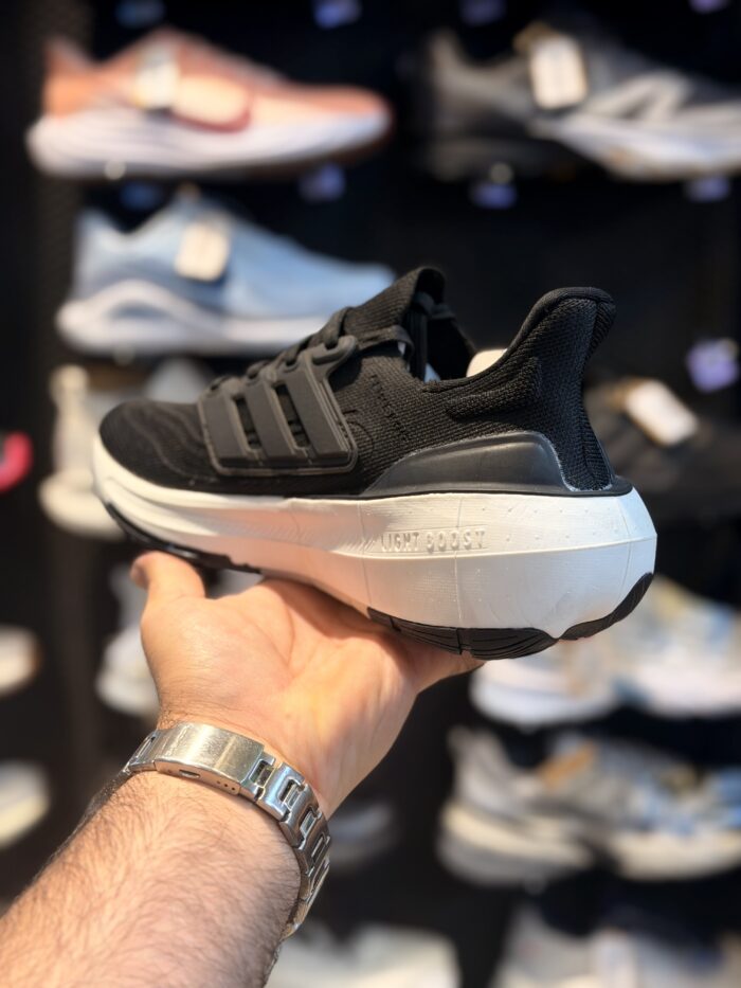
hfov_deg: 30.3
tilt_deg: -11.4
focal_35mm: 48
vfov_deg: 39.7
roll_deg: +3.0
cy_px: 494
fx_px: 1370
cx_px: 370
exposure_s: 1/100
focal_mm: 6.76
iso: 64
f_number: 1.78
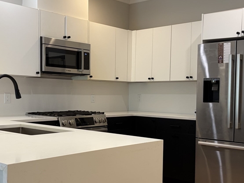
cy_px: 110
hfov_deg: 39.6
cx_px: 102
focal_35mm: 48
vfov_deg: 30.2
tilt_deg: -3.0
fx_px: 338
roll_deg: -0.6
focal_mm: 5.96
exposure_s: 1/60
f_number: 1.6
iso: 64
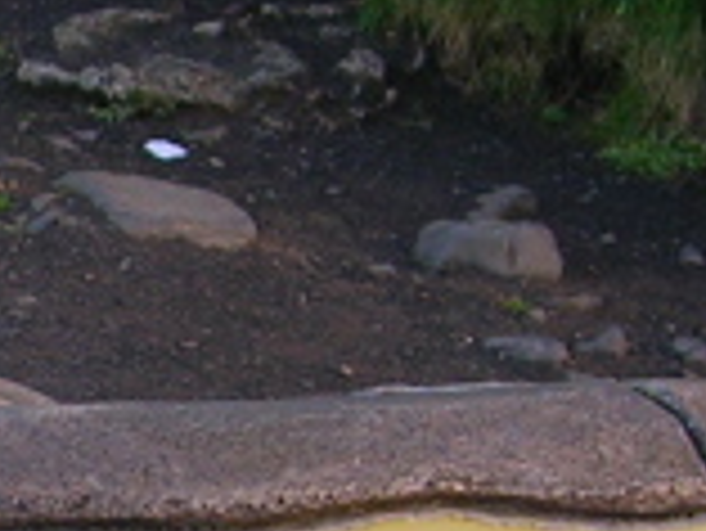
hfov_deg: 10.2
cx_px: -342
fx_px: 3817
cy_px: 662
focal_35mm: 187
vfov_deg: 7.9
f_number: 3
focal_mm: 7.1
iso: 50
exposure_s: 1/122
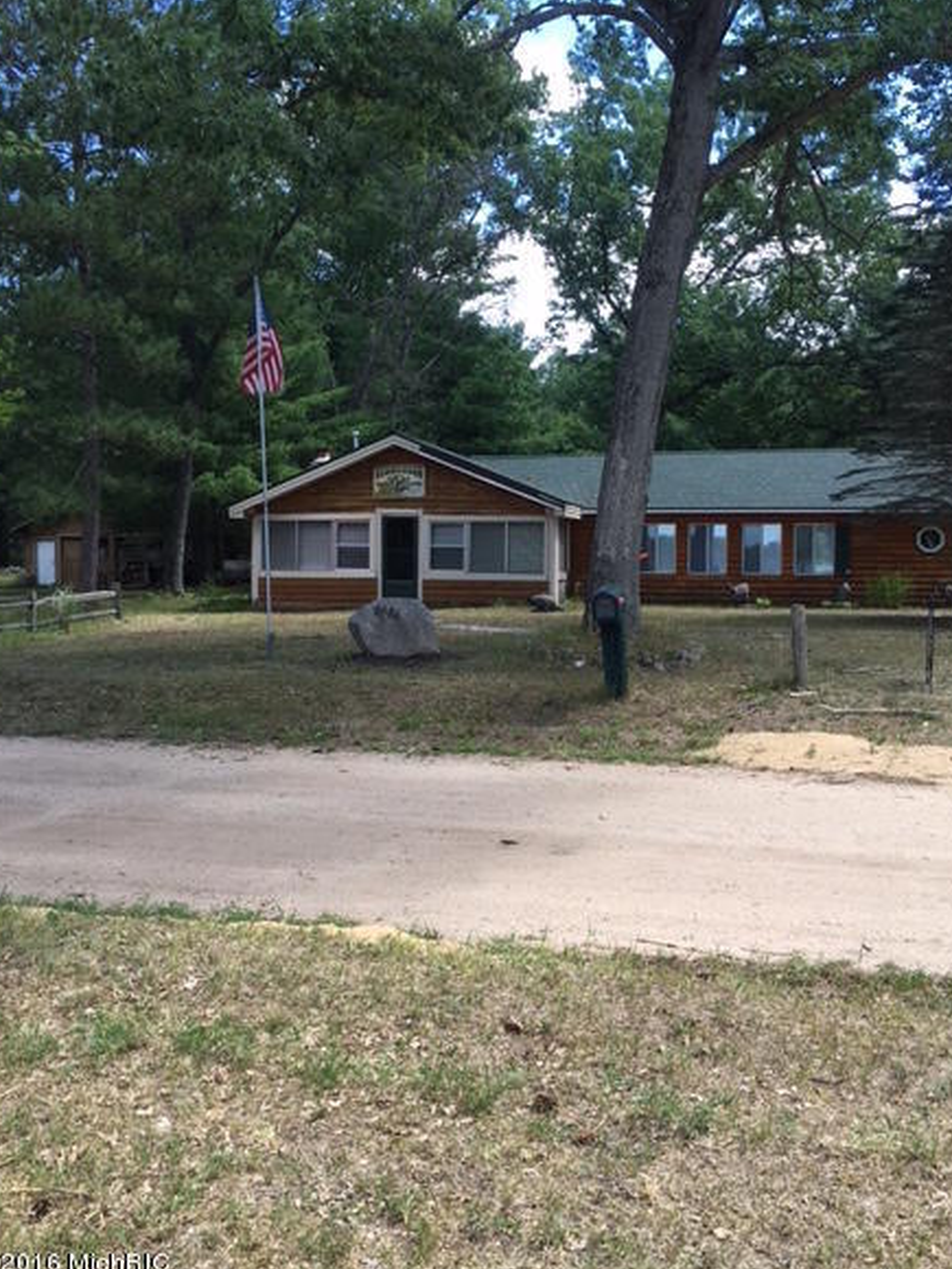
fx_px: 1173
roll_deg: -0.4
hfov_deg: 44.2
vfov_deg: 56.8
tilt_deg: -3.8
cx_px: 492
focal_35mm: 32
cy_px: 615
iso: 25
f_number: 2.2
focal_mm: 4.15
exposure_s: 1/267
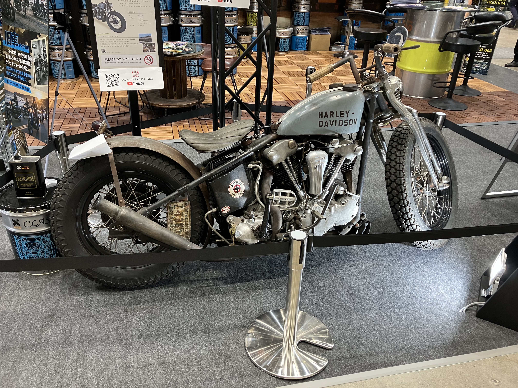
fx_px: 419
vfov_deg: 49.7
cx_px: 259
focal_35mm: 28
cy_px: 194
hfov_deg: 63.4
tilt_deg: -29.3
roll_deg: -2.1
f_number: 1.8
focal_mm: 3.99
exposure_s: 1/50
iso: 125
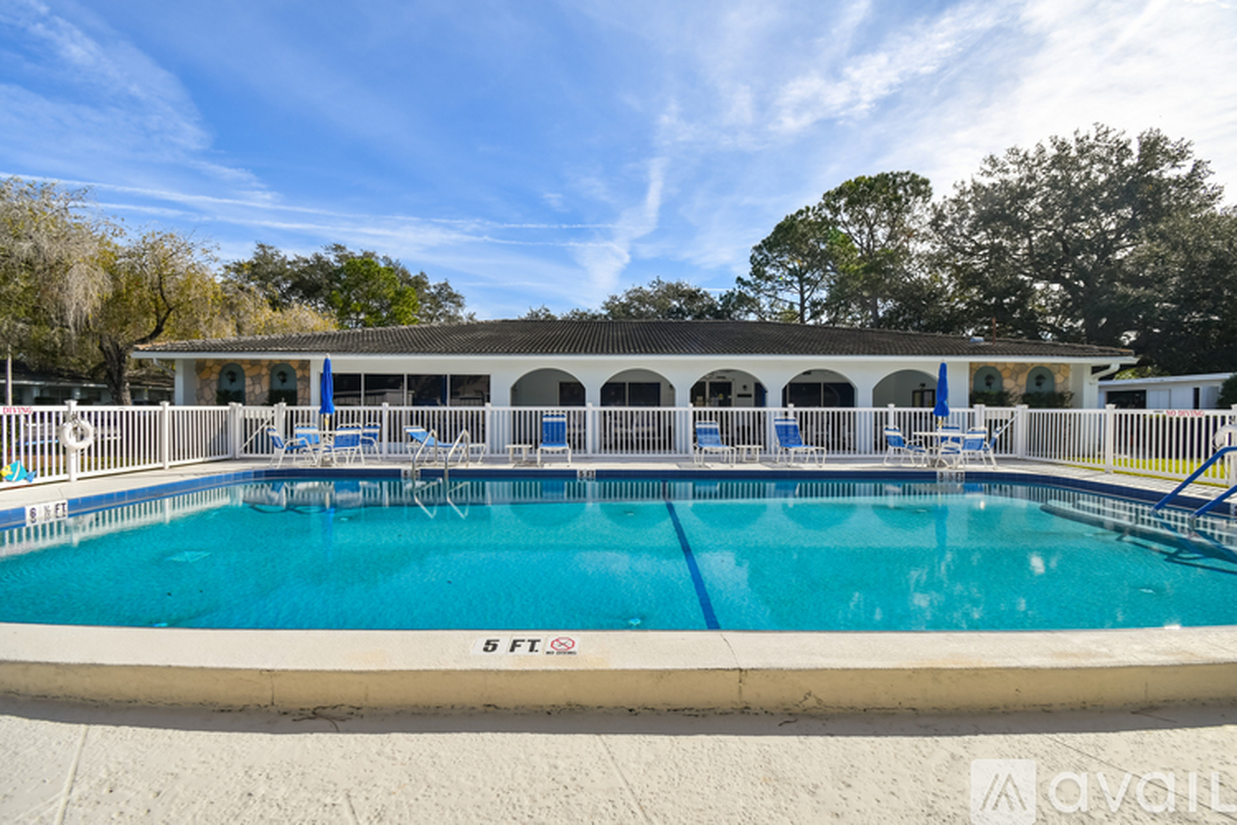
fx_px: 515
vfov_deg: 77.3
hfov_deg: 100.4
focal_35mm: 15
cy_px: 412
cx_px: 618
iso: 100
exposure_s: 1/1600
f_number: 7.1
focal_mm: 10
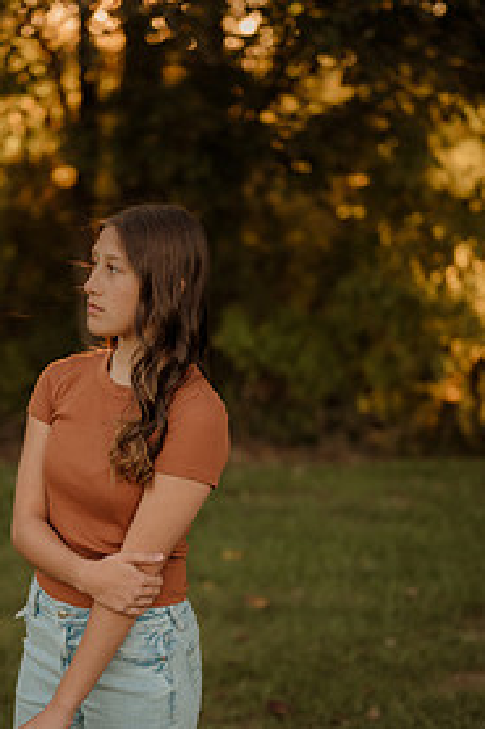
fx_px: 1639
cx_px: 159
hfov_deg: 16.8
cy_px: 443
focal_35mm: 81
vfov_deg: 25.0
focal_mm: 50
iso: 250
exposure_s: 1/640
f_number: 2
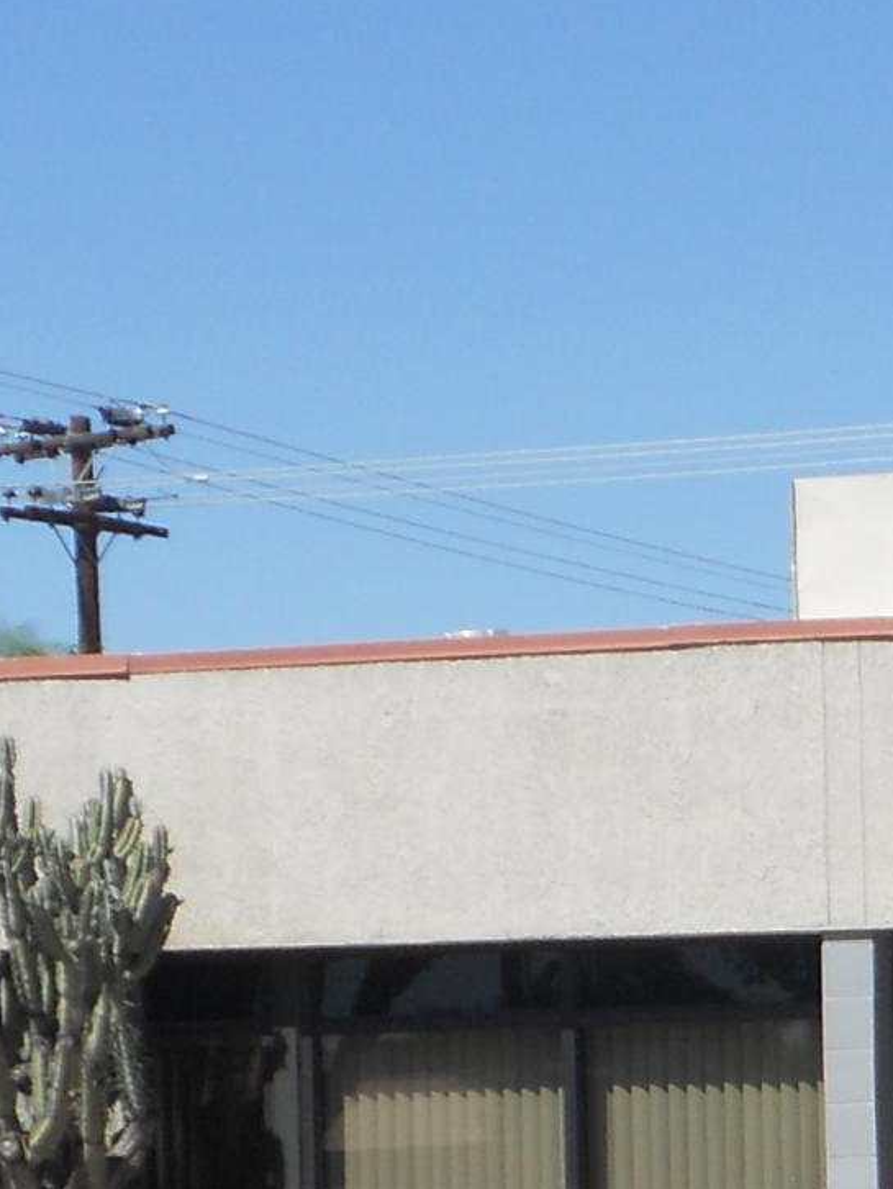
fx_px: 6531
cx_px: 1317
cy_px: 1623
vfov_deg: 10.2
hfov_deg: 7.7
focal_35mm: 190
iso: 80
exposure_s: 1/800
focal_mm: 8.2
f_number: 4.3
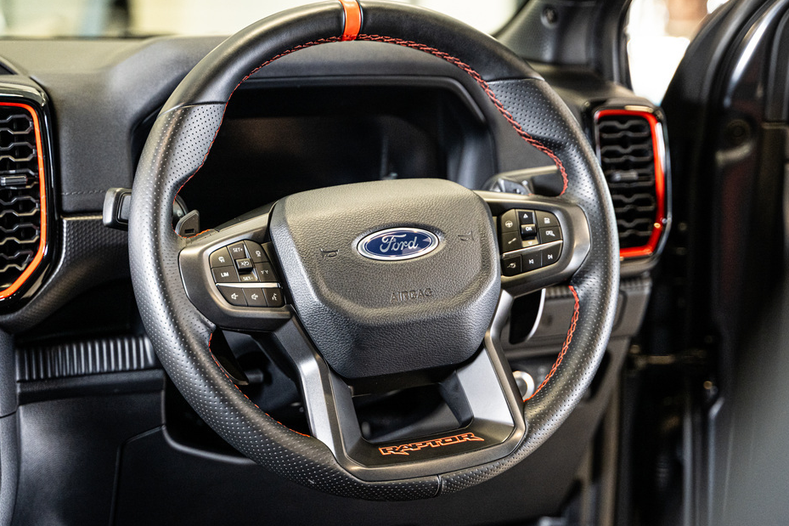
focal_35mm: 65
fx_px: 1424
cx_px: 411
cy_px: 266
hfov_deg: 31.0
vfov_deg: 20.9
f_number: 2.8
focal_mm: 59
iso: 1600
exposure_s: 1/160
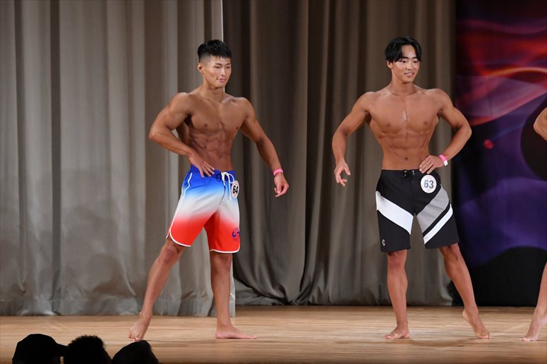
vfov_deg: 5.7
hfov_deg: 8.6
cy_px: 182
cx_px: 274
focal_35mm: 240
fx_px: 3645
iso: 3200
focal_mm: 160
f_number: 5.6
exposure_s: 1/400
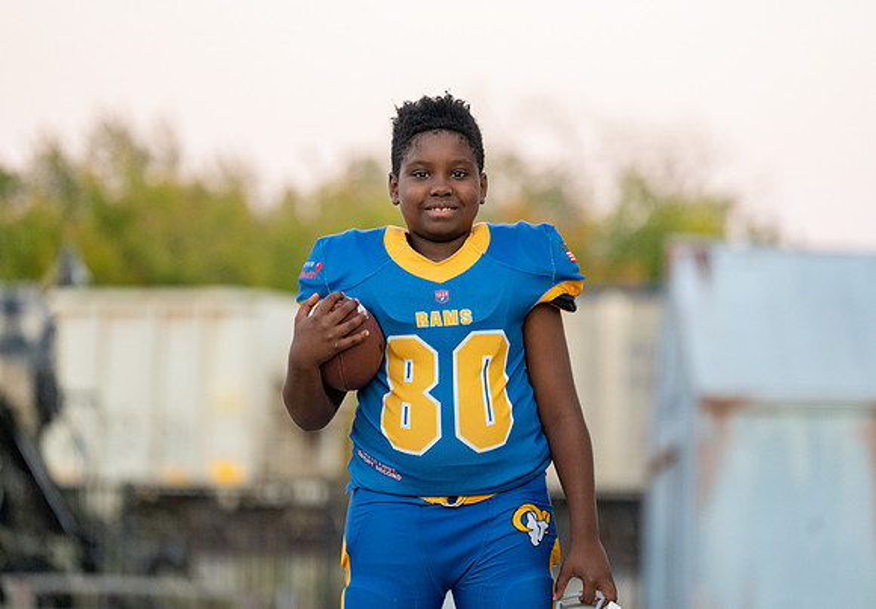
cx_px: 491
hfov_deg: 12.5
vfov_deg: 8.7
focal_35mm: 163
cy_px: 282
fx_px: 4007
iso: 2500
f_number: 2.8
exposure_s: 1/320
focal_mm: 144
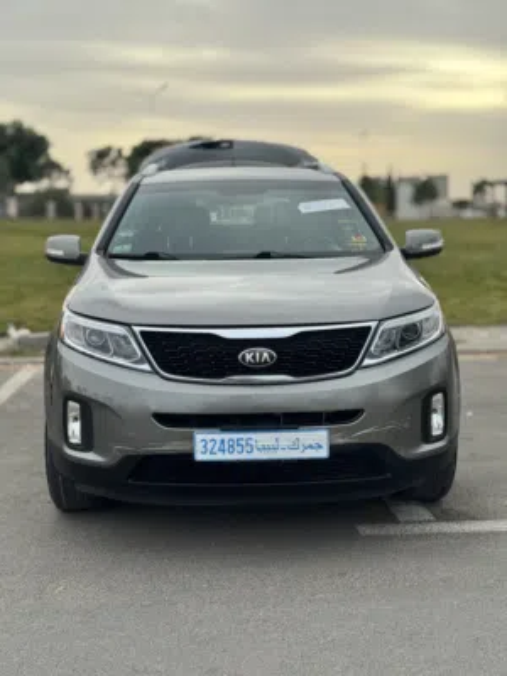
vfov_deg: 39.7
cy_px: 338
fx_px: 937
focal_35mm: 48
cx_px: 254
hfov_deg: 30.3
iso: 64
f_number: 1.78
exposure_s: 1/1490
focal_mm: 6.76
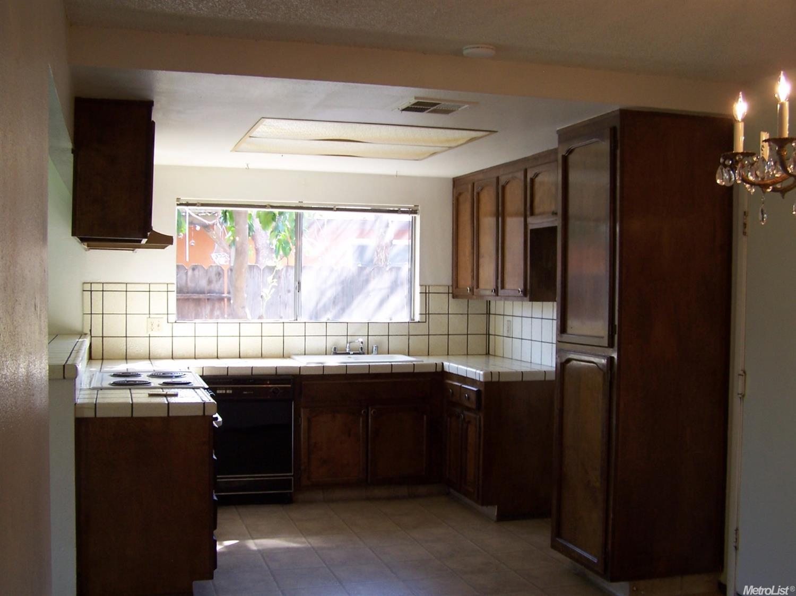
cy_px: 298
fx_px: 874
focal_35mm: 38
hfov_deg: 49.0
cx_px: 398
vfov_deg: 37.7
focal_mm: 6.3
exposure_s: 1/30
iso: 80
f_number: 2.8
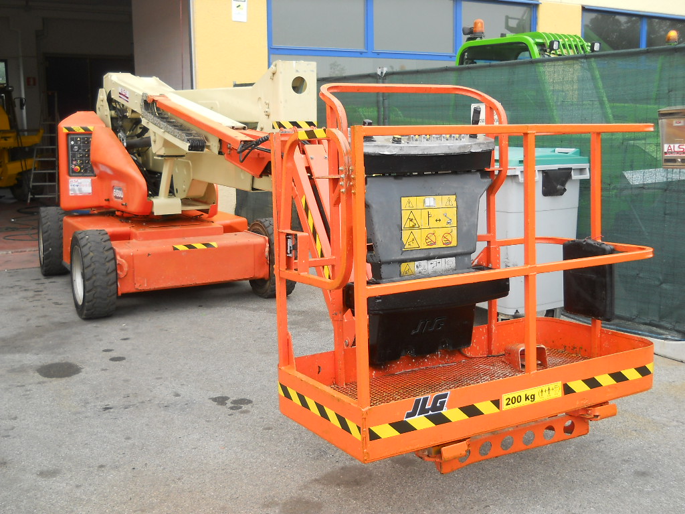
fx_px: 811
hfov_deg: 45.8
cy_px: 257
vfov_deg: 35.1
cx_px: 342
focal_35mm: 41
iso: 80
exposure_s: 1/160
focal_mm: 6.72
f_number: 3.1
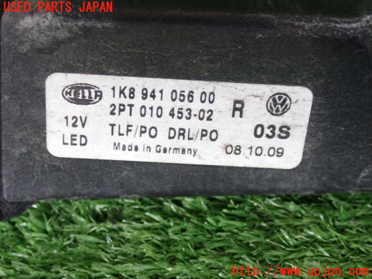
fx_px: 763
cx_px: 186
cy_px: 140
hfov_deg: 27.4
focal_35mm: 71
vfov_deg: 20.7
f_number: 3.9
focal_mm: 12.73
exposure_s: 1/60
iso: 800
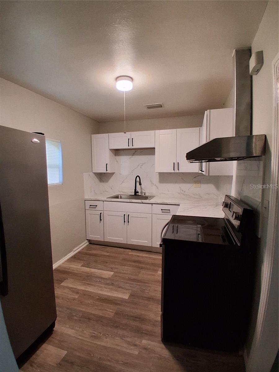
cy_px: 186
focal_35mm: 17
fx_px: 183
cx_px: 140
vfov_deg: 91.0
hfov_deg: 74.7
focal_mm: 1.4
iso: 320
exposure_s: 1/40
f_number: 2.2
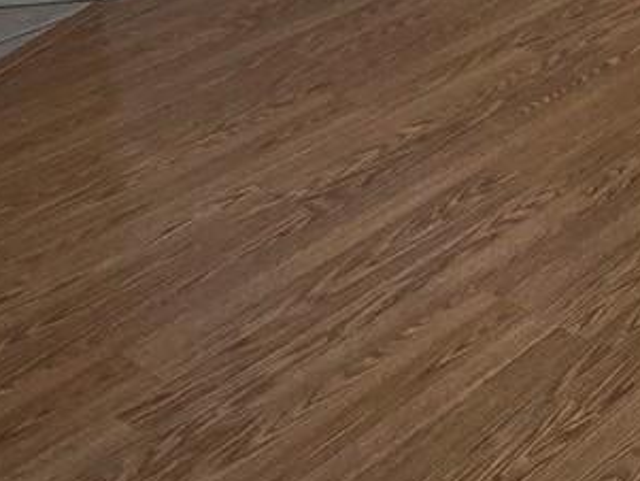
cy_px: -341
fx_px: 1276
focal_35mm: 69
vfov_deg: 17.8
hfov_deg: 22.7
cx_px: 974
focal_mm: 2.2
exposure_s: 1/60
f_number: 2.2
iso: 160
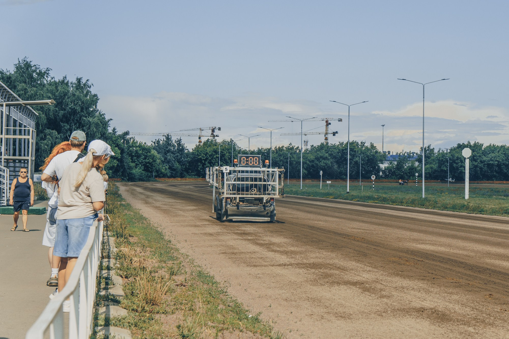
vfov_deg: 14.2
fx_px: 1358
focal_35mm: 96
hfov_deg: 21.2
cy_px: 170
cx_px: 304
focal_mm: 53
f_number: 4.5
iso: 50
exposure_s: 1/1250
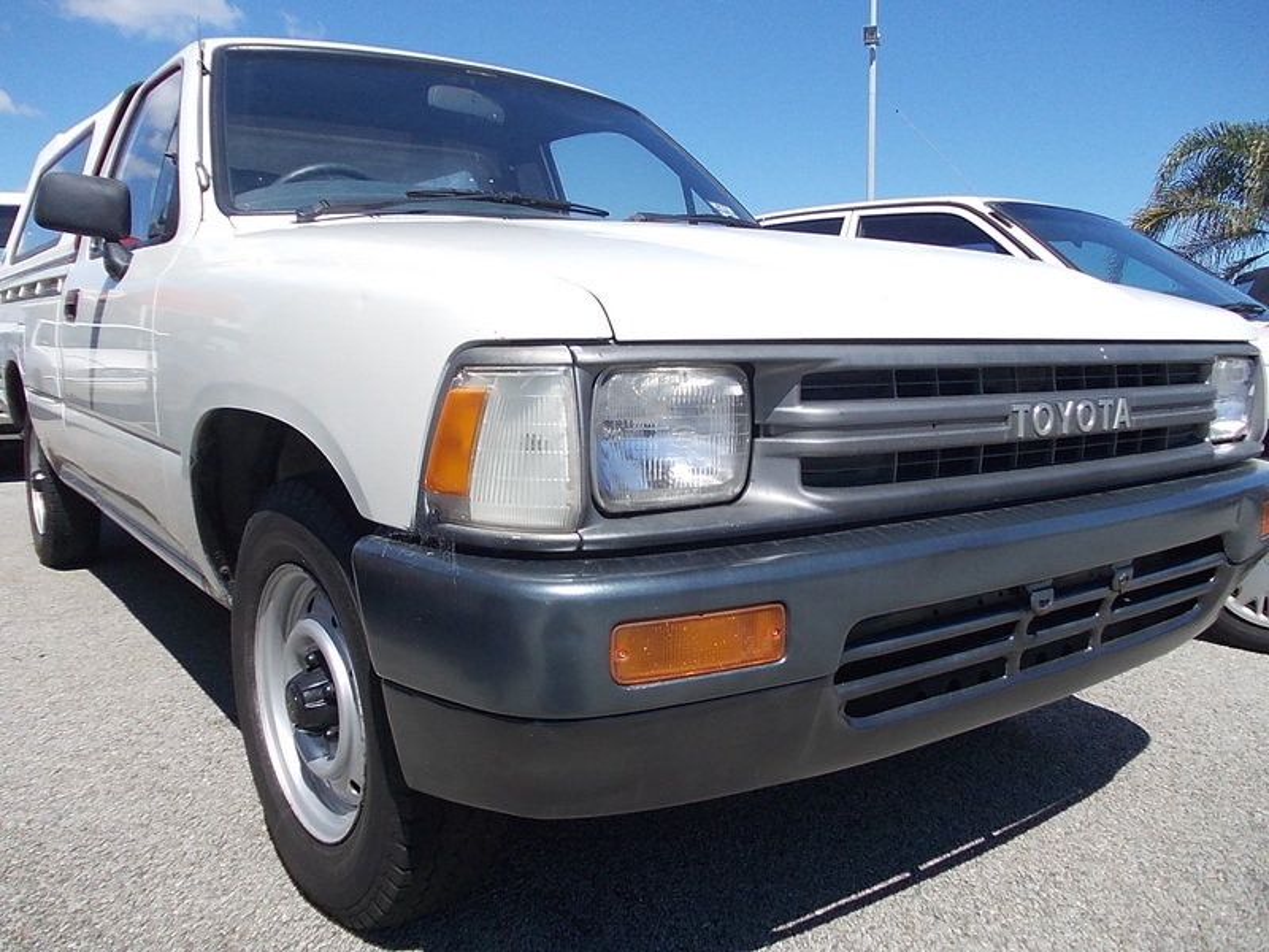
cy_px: 476
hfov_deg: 63.4
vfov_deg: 49.7
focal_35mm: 28
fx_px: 1026
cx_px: 634
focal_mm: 4
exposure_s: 1/400
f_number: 5.4
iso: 80
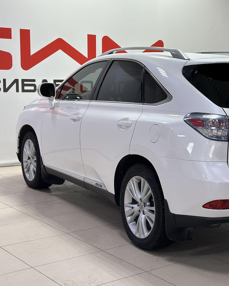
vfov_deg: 30.0
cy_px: 143
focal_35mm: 63
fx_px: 534
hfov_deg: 23.8
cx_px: 187
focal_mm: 6.86
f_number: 1.78
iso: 80
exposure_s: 1/100
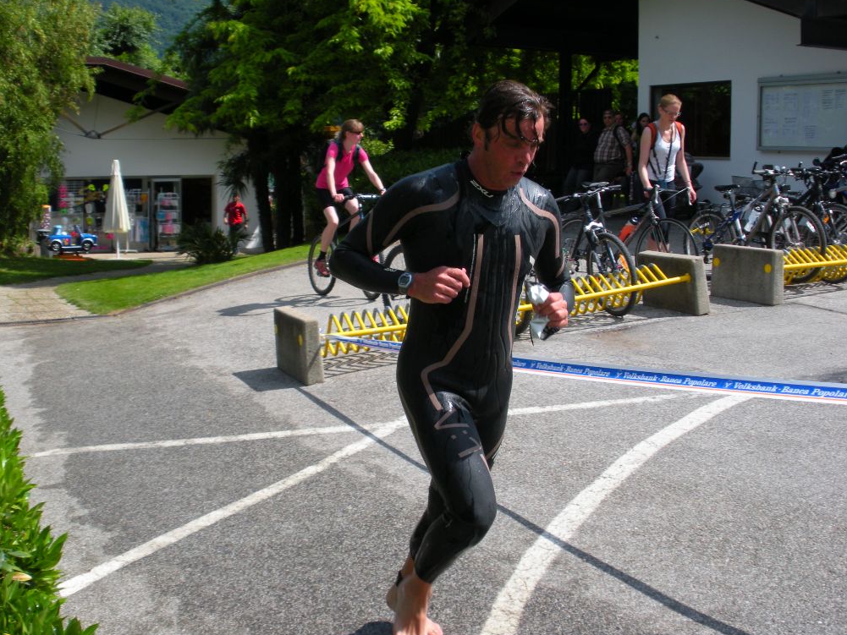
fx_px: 1101
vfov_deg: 32.2
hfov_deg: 42.1
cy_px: 313
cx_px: 419
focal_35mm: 45
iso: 64
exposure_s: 1/460
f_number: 4
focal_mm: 7.7
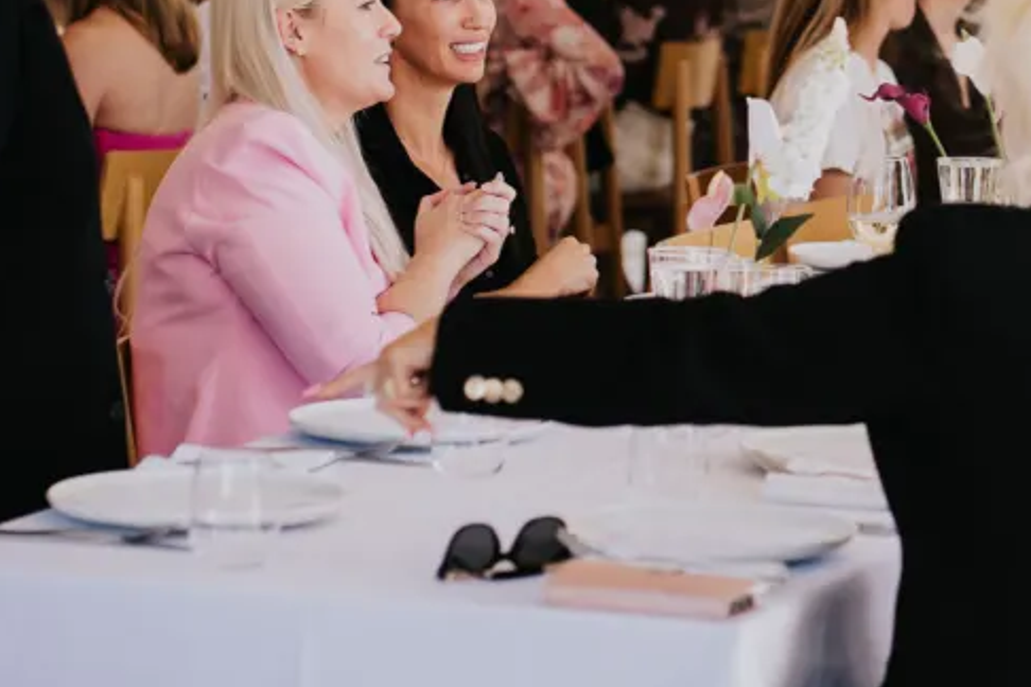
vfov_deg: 7.6
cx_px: 804
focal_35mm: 179
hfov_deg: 11.4
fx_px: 5126
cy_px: 37
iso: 320
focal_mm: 85
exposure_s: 1/200
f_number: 3.2
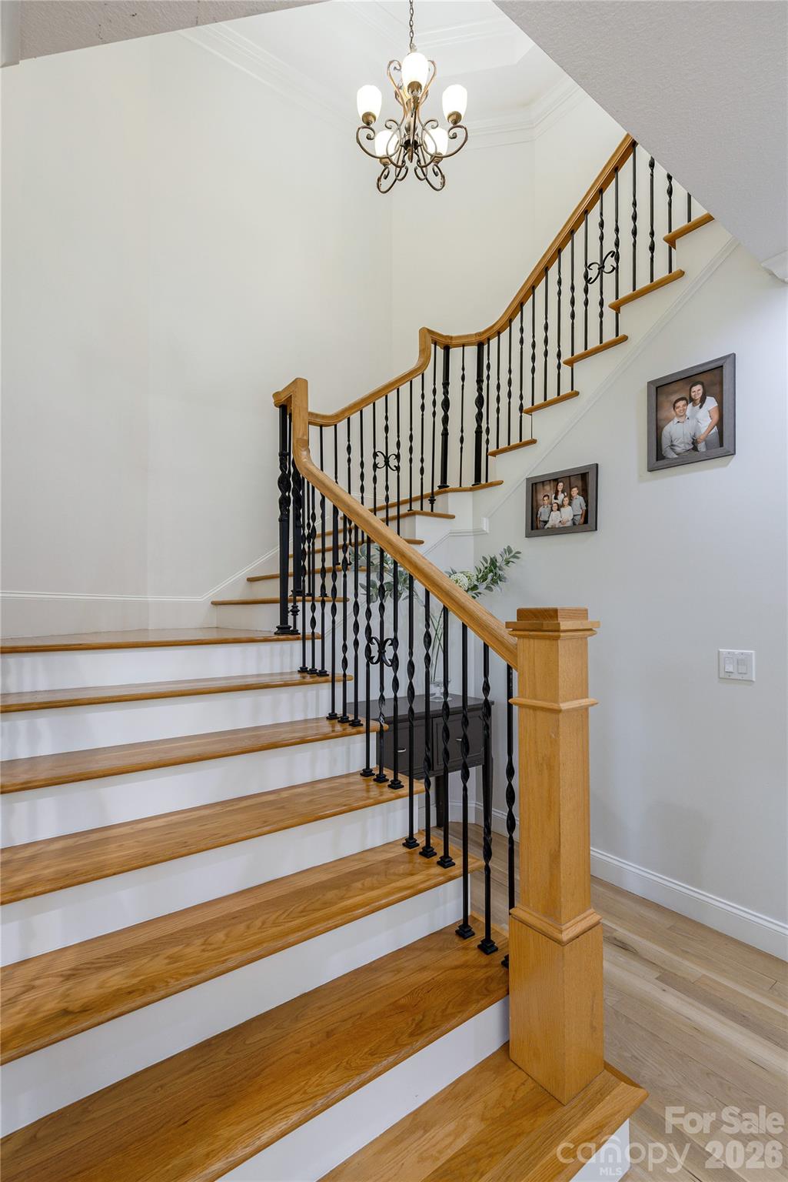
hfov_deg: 77.4
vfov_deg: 100.4
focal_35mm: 15
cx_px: 394
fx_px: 492
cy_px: 591
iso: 320
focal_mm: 15
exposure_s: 1/20
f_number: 7.1
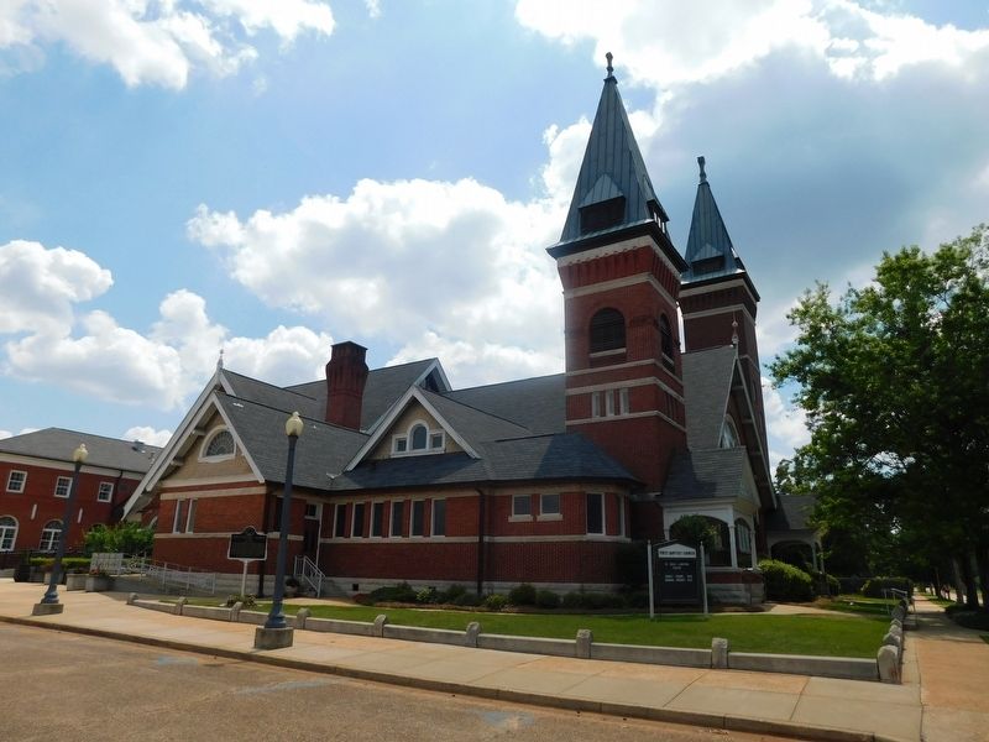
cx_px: 494
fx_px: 686
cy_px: 371
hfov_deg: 71.6
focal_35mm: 24
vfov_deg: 56.8
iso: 125
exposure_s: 1/800
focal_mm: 4.1
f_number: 6
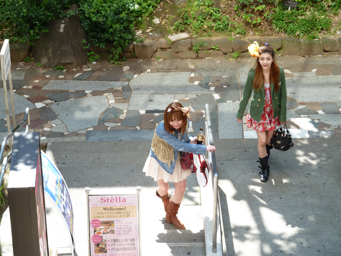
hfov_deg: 18.7
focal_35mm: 105
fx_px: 1034
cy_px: 128
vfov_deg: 14.1
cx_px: 169
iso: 80
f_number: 4.3
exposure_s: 1/80
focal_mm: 17
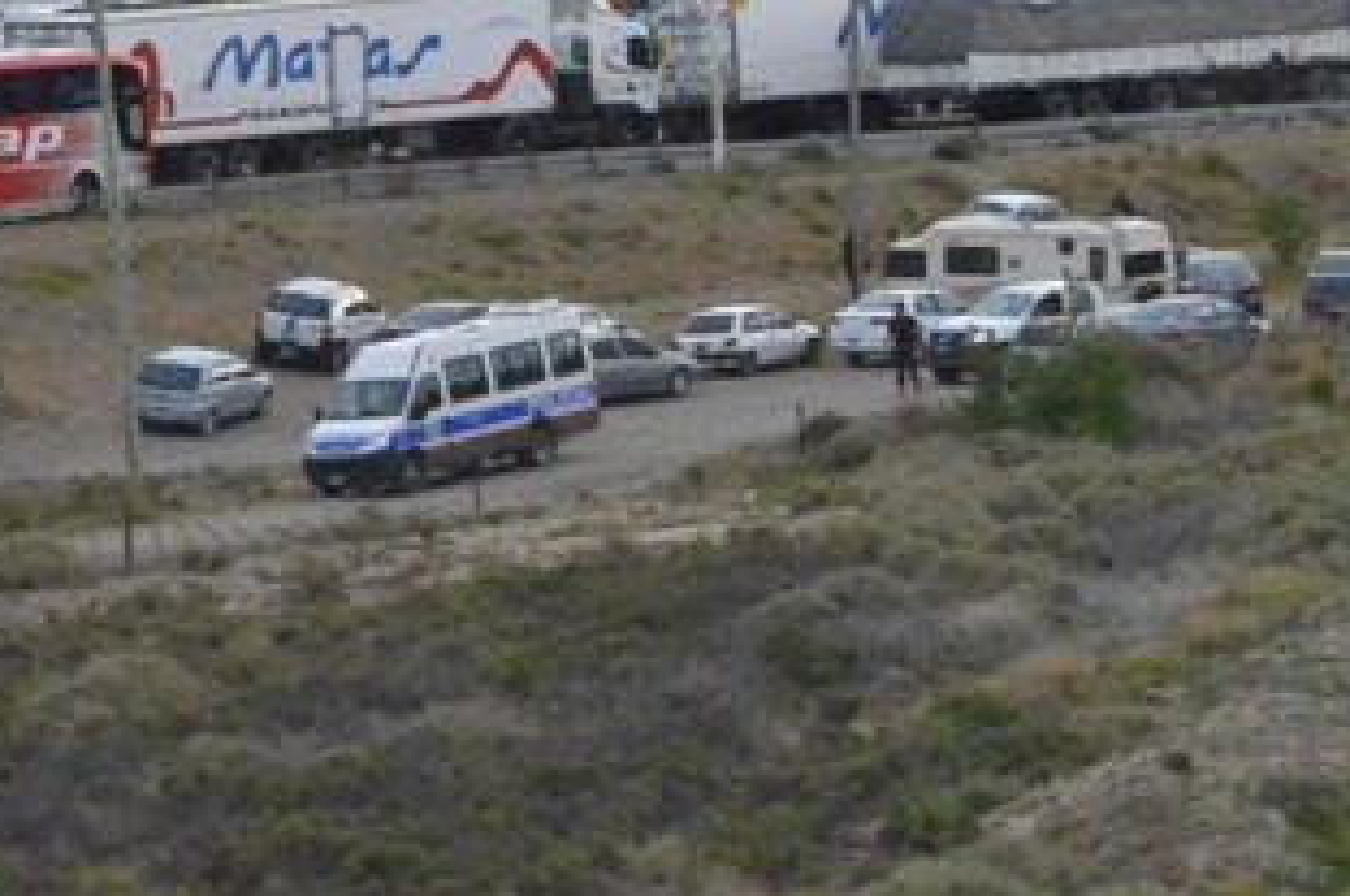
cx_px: 1147
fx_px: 12955
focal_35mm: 346
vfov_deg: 4.0
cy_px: -134
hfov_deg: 6.0
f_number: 16
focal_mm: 90
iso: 6400
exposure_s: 1/1000
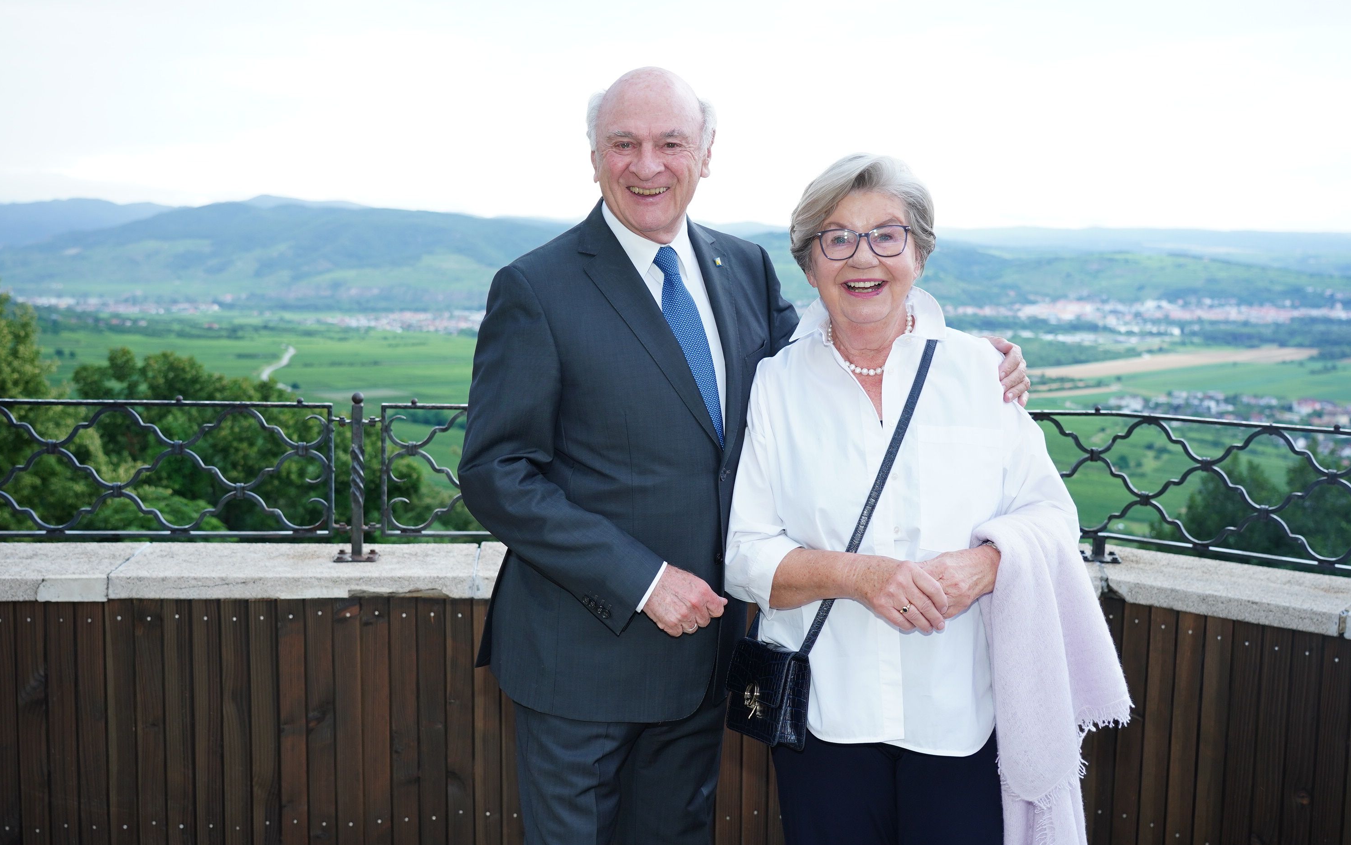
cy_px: 405
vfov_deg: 34.4
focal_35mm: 37
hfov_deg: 52.7
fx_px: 1362
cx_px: 673
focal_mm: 36
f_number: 4.5
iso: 400
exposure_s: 1/160
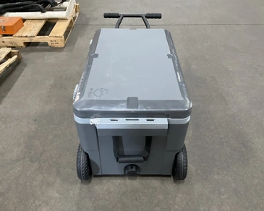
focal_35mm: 31
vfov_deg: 47.1
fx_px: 242
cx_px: 135
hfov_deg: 57.2
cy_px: 106
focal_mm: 3
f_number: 1.8
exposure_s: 1/40
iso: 250
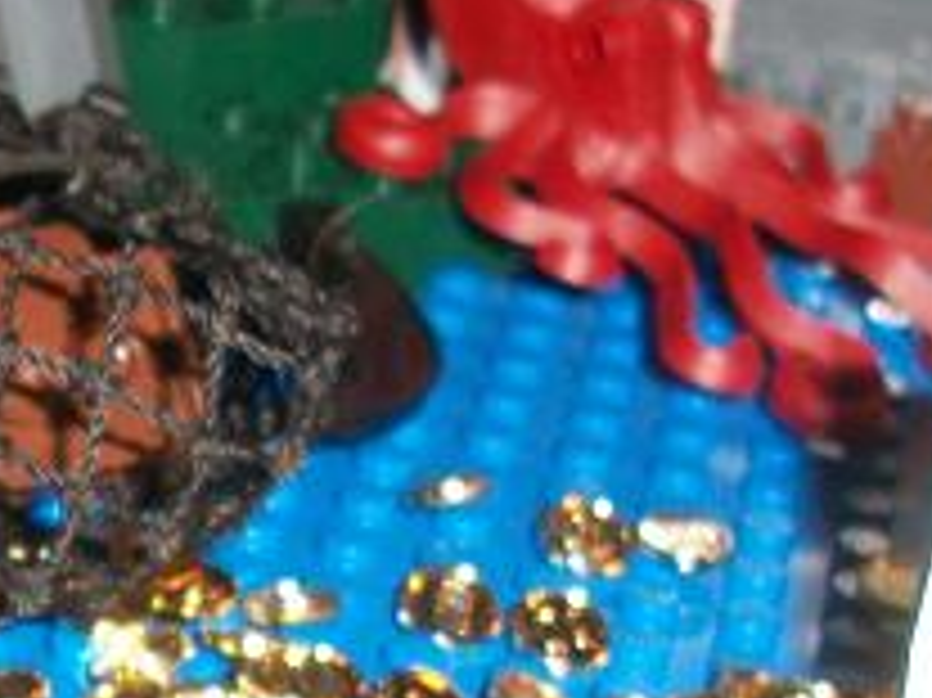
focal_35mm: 124
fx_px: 3337
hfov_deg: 15.2
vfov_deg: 11.7
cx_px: -263
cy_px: 865
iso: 80
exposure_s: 1/60
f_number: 3.1
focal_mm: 6.3
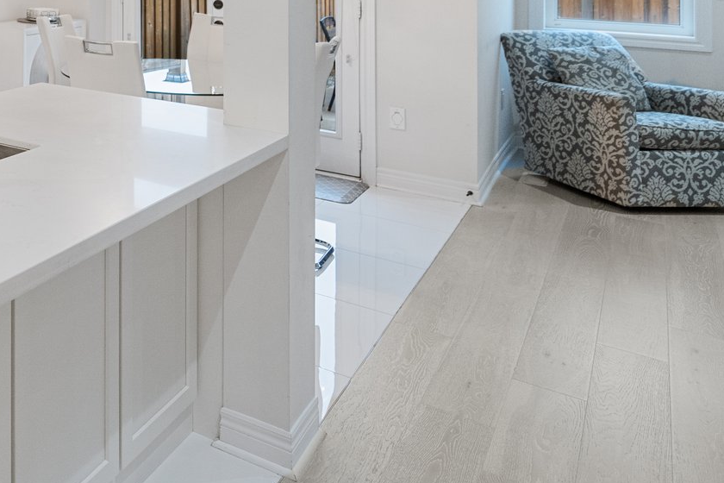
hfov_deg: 39.1
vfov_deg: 30.1
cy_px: -69
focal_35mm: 39
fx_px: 784
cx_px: -101
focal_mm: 16
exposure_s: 1/30
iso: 1600
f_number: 5.6
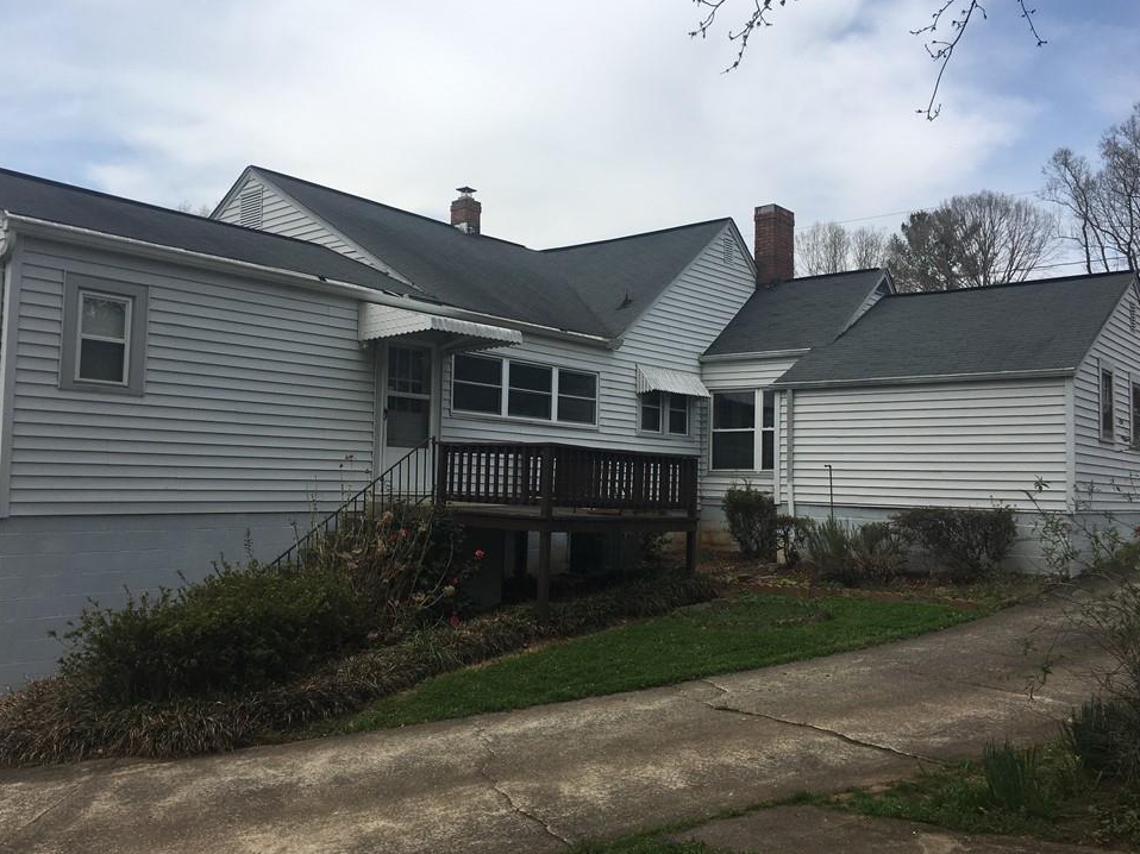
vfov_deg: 45.4
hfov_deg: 58.3
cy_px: 426
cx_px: 549
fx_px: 1021
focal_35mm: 31
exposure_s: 1/2137
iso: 25
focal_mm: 4.15
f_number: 2.2
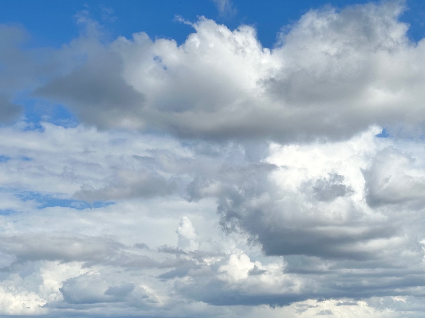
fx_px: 909
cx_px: 178
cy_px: 242
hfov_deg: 26.3
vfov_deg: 19.7
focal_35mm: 74
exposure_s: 1/7634
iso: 64
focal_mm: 6.86
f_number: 1.78
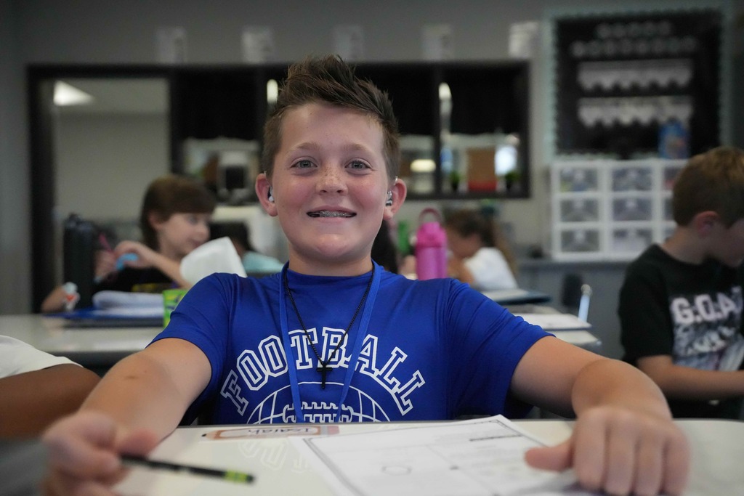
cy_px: 248
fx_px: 847
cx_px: 372
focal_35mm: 41
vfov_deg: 32.6
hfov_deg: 47.4
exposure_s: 1/8000
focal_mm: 41
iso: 16000
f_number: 2.8
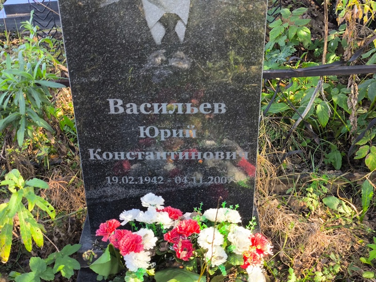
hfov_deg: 38.2
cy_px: 141
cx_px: 188
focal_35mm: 50
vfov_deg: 29.1
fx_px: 543
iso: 80
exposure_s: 1/120
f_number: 1.7
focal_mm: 4.71
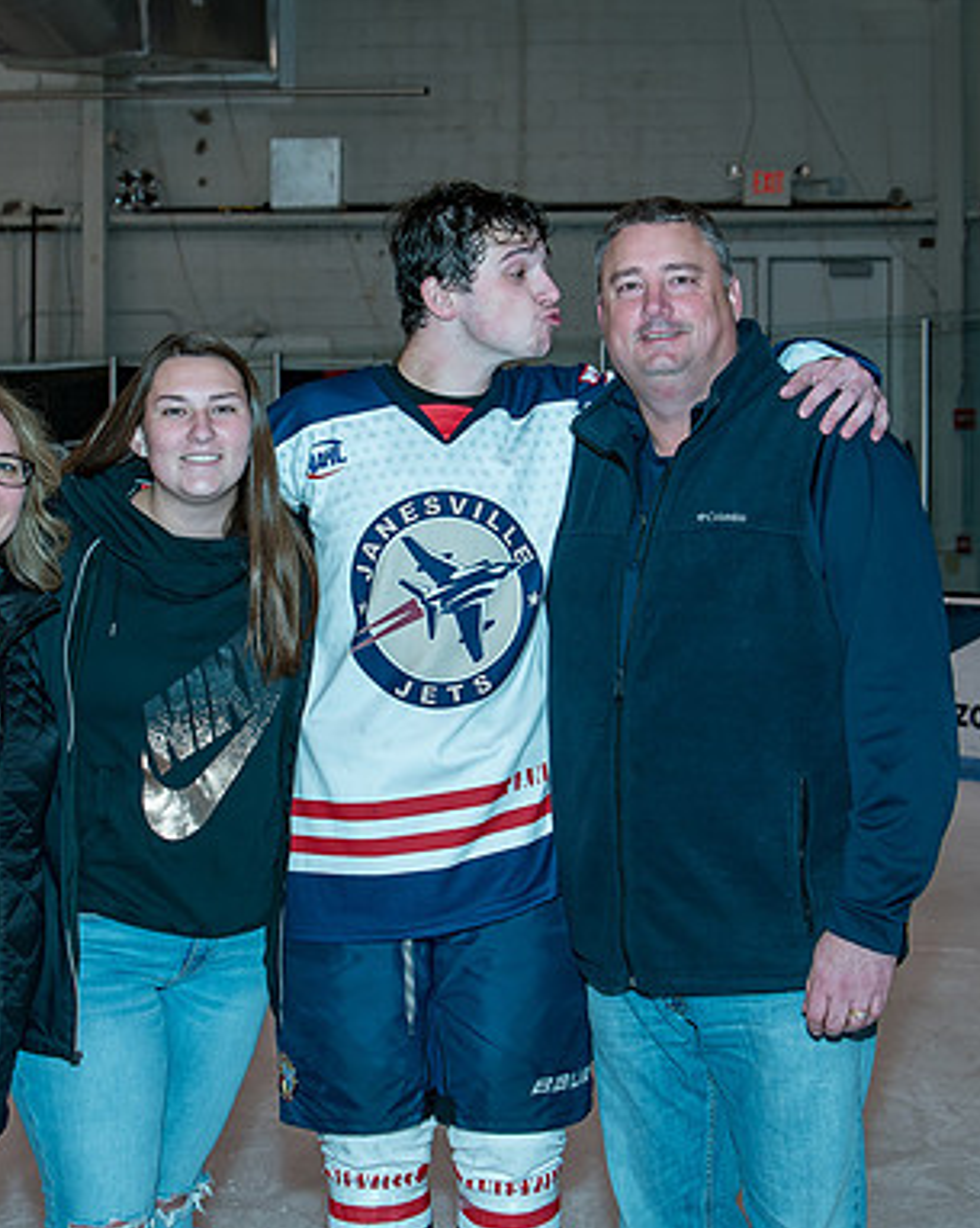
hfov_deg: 23.4
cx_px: 359
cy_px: 572
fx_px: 2359
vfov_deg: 29.2
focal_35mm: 65
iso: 200
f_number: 4.5
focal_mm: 28
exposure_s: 1/200
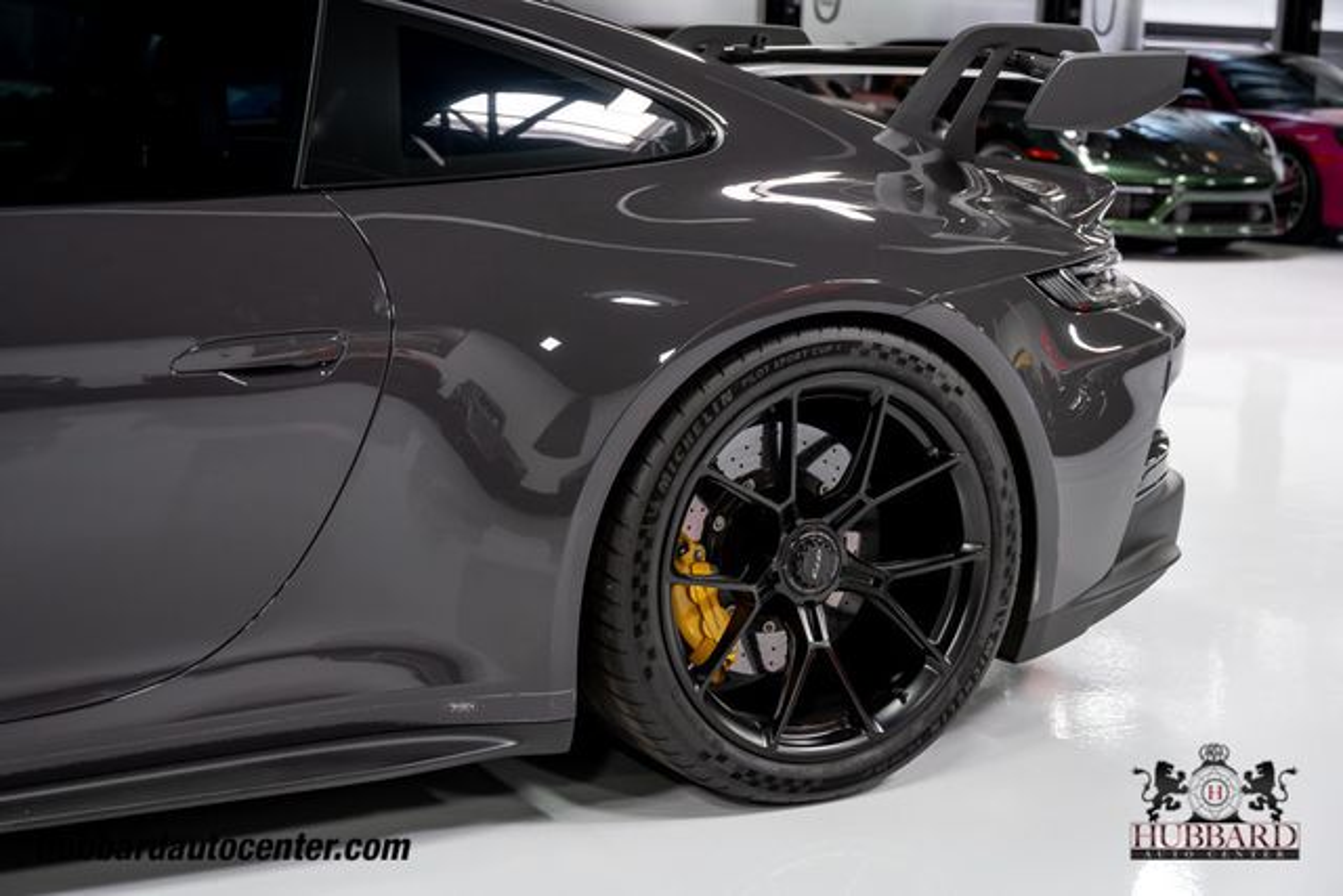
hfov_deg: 38.2
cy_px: 448
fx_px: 1940
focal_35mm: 52
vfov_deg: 26.0
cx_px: 672
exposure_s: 1/60
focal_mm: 52
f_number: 4
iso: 800
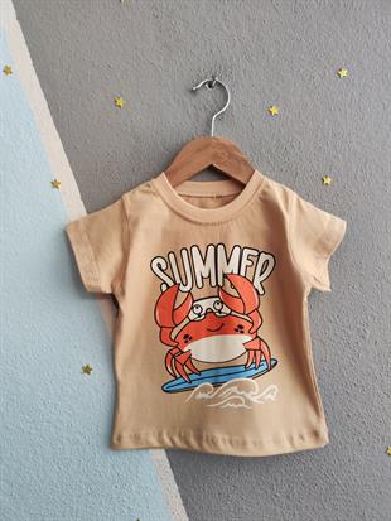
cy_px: 260
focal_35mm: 24
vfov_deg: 71.6
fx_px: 361
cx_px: 196
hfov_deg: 56.8
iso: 400
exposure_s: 1/60.8
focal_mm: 5.59
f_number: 1.88
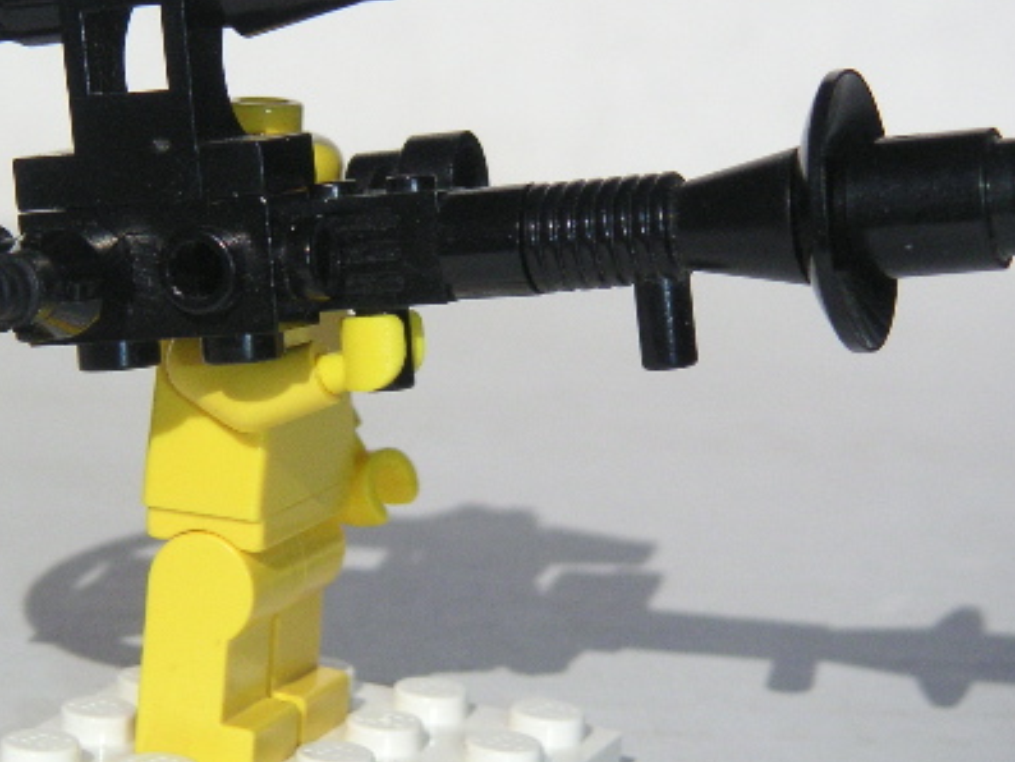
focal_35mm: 127
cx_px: 350
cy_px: 210
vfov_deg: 11.7
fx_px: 3725
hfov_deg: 15.5
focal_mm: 13
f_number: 8
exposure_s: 1/1000
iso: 160
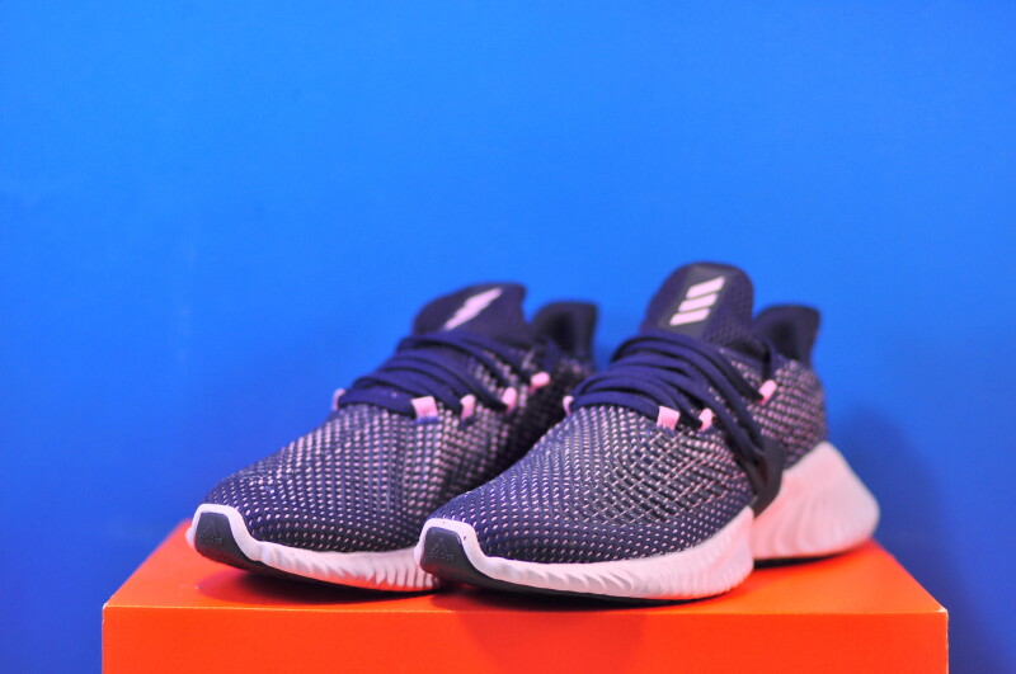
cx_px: 508
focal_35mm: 75
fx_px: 2114
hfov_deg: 27.0
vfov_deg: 18.1
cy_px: 337
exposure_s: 1/320
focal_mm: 50
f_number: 2
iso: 250
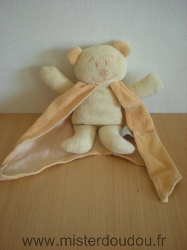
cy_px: 125
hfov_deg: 37.7
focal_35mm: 38
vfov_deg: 49.0
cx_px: 94
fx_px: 274
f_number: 3.1
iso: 200
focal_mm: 6.3
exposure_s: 1/14.3
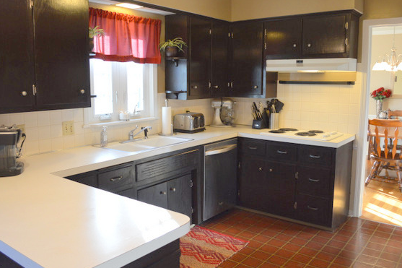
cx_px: 199
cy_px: 129
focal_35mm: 31
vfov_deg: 42.3
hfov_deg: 60.3
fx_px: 346
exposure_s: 1/30
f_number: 3.5
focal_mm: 18
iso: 400
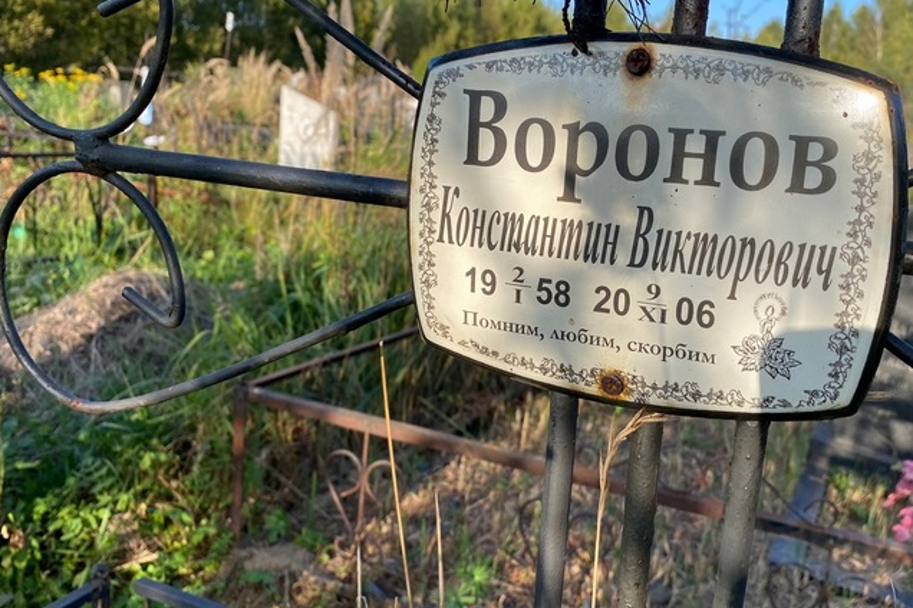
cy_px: 288
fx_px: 862
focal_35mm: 34
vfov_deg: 38.9
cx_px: 571
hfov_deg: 55.1
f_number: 1.8
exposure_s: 1/719
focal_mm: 4.25
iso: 32
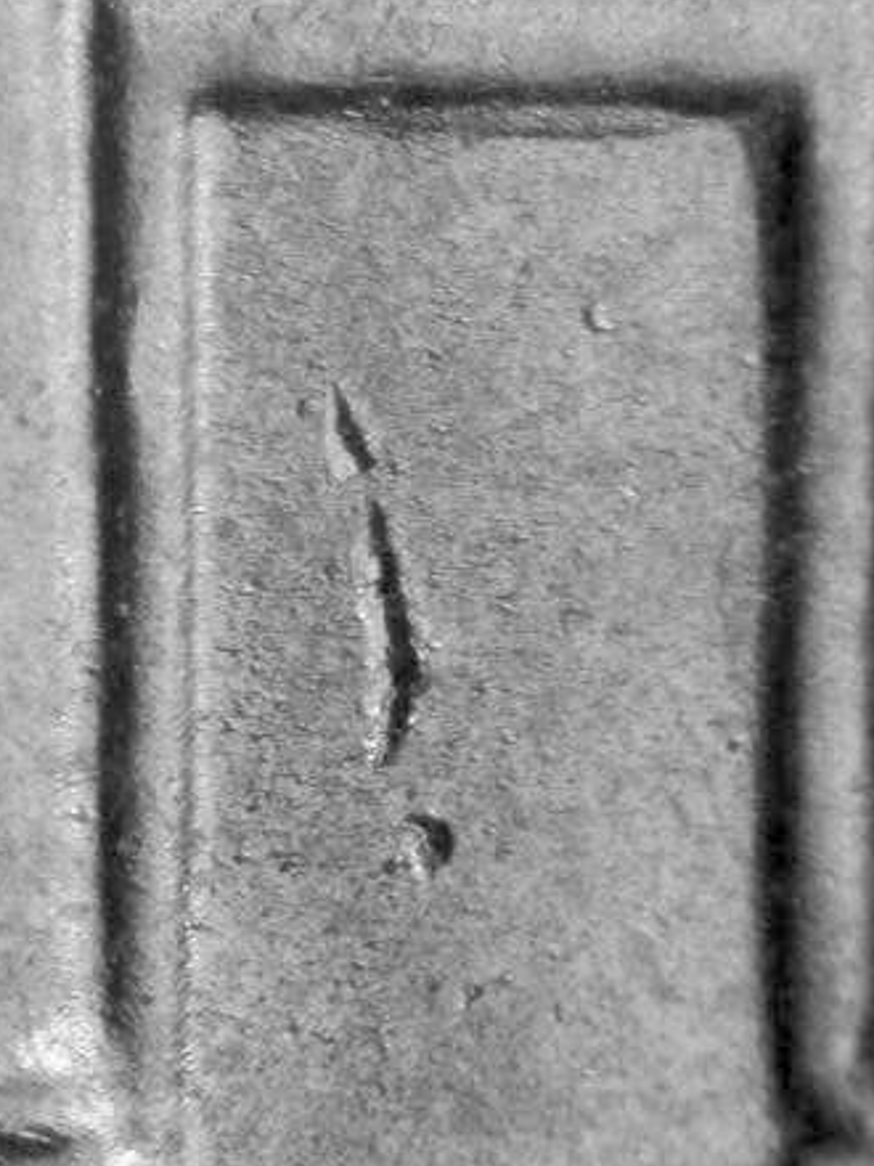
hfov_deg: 6.6
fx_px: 7541
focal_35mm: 224
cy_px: 517
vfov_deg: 8.8
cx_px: 411
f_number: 5.1
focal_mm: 32
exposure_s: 1/8.1
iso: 100
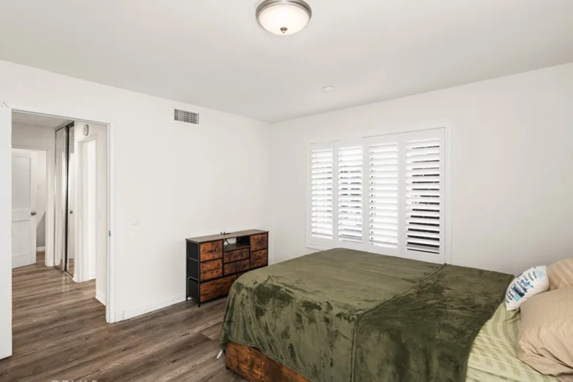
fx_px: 239
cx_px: 284
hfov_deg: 100.4
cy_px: 190
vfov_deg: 77.3
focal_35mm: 15
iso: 31
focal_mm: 14
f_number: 6.3
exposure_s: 1/1.67
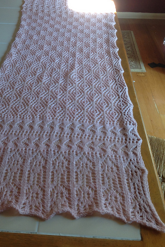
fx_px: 309
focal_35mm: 45
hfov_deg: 29.8
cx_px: 61
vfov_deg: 43.6
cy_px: 113
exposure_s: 1/24
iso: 64
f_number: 2.4
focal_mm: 4.28
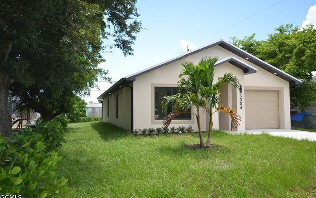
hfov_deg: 61.2
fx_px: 267
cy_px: 96
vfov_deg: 40.6
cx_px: 156
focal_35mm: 31
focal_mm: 20
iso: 100
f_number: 6.3
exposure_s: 1/160
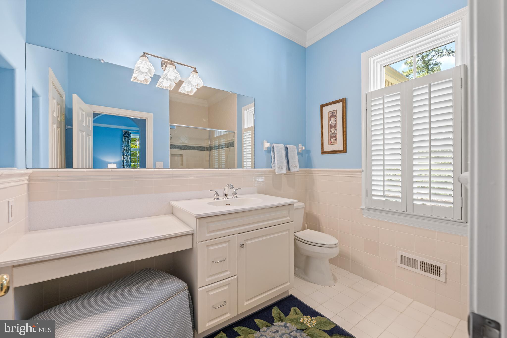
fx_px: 197
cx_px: 254
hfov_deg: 104.3
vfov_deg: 81.2
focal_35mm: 14
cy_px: 169
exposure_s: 1/13
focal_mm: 14
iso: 320
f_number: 7.1
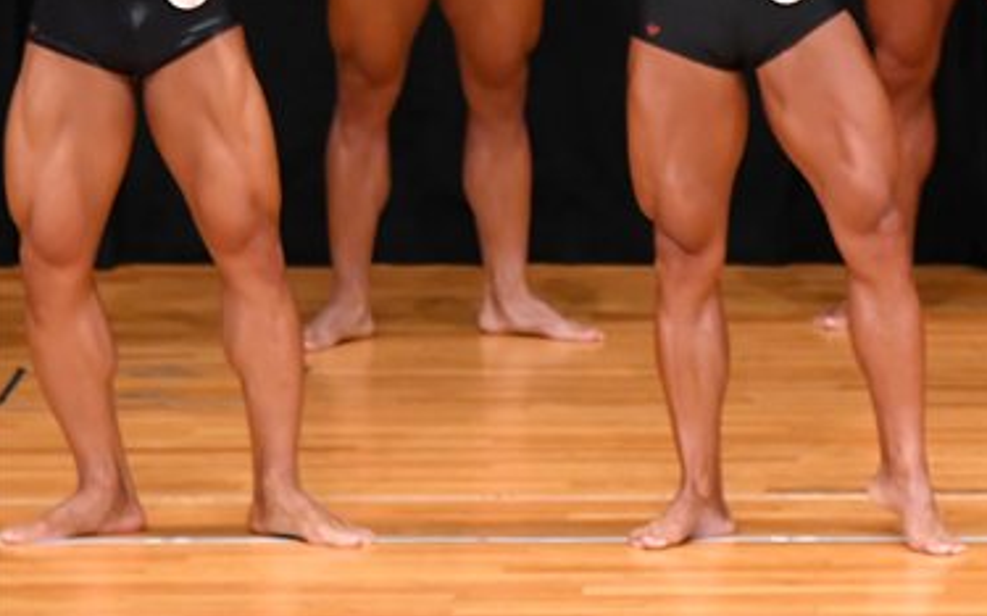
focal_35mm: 537
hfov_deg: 3.9
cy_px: 32
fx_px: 14438
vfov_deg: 2.4
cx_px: 1012
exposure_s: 1/400
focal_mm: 170
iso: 4000
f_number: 5.6
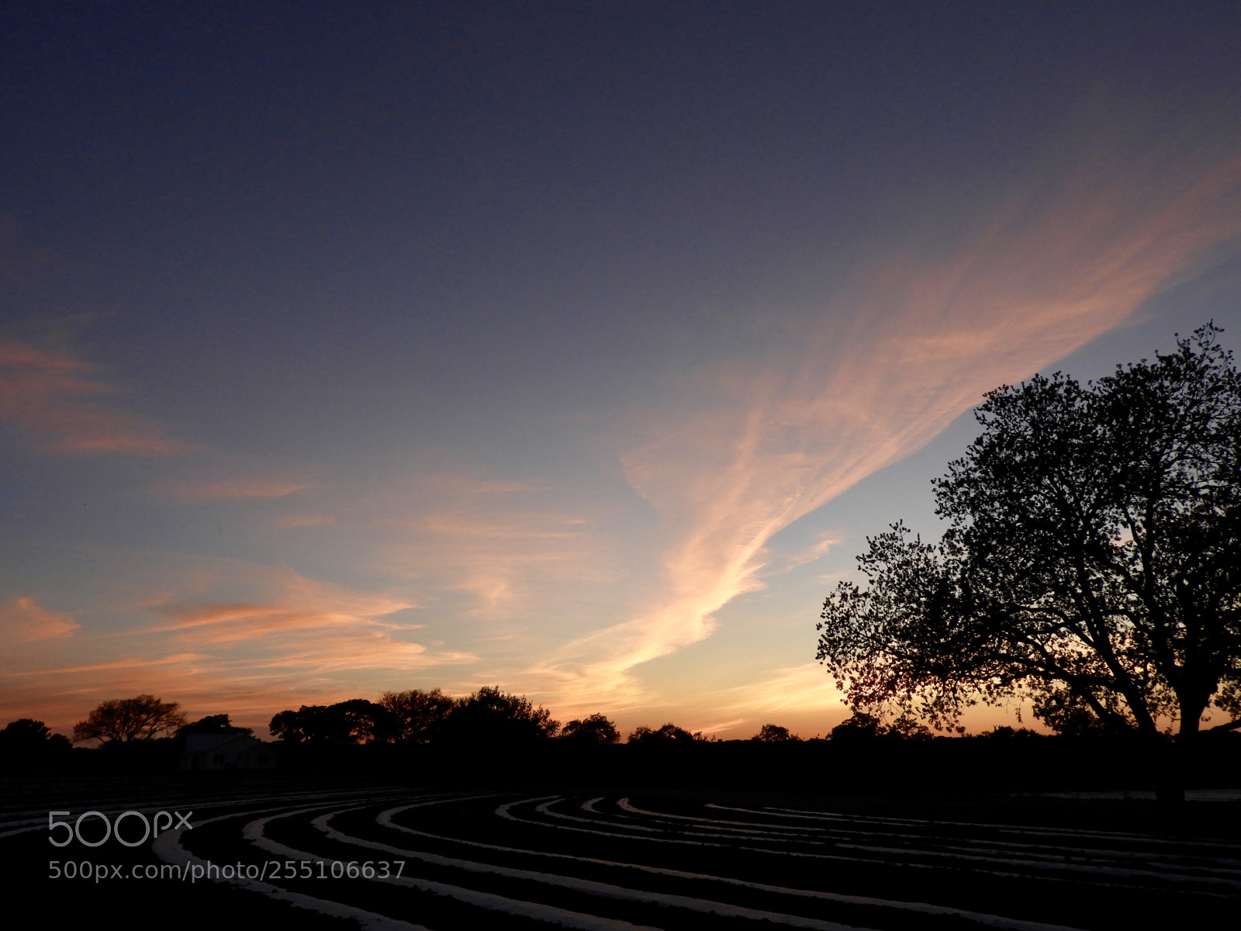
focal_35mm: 28
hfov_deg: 63.4
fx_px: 1004
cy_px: 466
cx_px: 620
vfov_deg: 49.7
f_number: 3.5
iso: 100
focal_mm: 5
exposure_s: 1/160
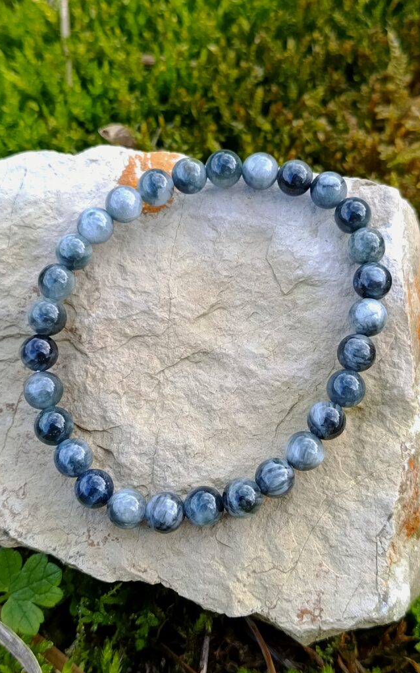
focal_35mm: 51
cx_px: 219
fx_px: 935
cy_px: 336
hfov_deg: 25.3
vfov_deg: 39.6
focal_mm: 5.24
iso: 103
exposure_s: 1/100
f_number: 1.7
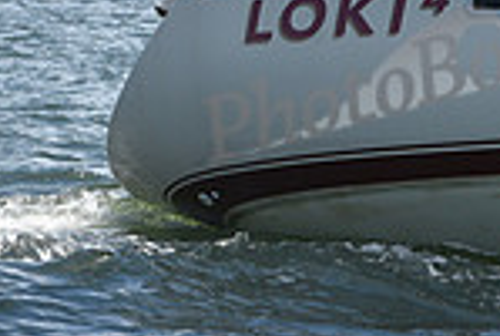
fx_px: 5400
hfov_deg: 5.2
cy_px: -146
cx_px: 852
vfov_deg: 3.5
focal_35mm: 388
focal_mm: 100
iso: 320
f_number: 10
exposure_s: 1/1000
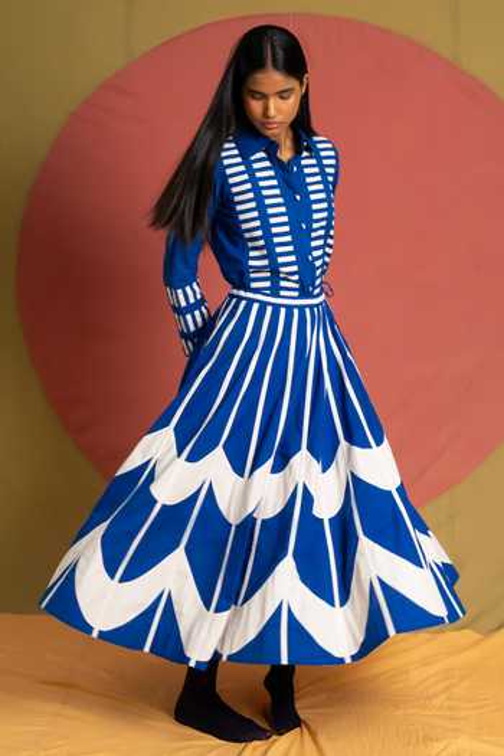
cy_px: 378
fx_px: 840
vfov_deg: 48.5
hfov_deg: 33.4
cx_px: 252
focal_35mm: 40
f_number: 3.2
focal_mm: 40
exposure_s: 1/200
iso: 1250
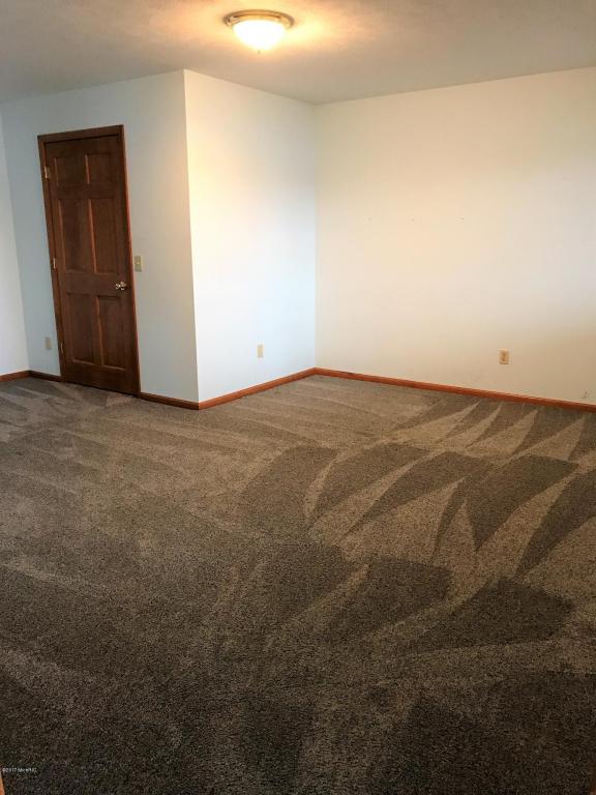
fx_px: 643
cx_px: 298
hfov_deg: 49.7
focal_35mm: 28
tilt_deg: -12.6
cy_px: 398
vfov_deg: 63.4
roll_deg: +0.2
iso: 100
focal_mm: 3.99
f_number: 1.8
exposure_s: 1/15
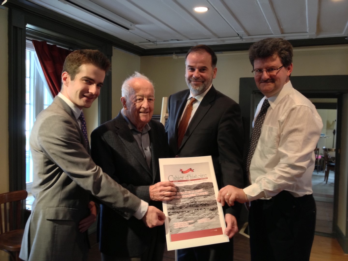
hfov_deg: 52.6
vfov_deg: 40.7
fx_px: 352
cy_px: 130
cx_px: 174
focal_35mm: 35
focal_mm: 4.28
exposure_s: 1/20
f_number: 2.4
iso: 125
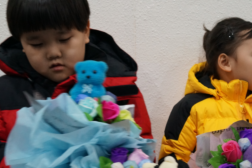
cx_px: 165
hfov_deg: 37.9
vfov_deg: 25.8
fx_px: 364
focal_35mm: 52
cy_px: 111
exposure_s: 1/60
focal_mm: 20
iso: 1250
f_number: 4
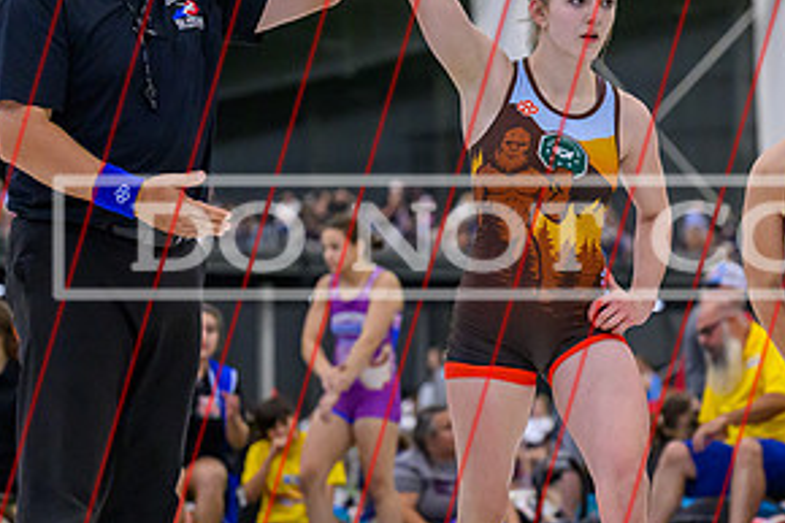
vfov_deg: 7.8
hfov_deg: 11.7
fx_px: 3835
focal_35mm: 176
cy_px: 261
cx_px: 498
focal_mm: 77
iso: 6400
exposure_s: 1/800
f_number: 2.8
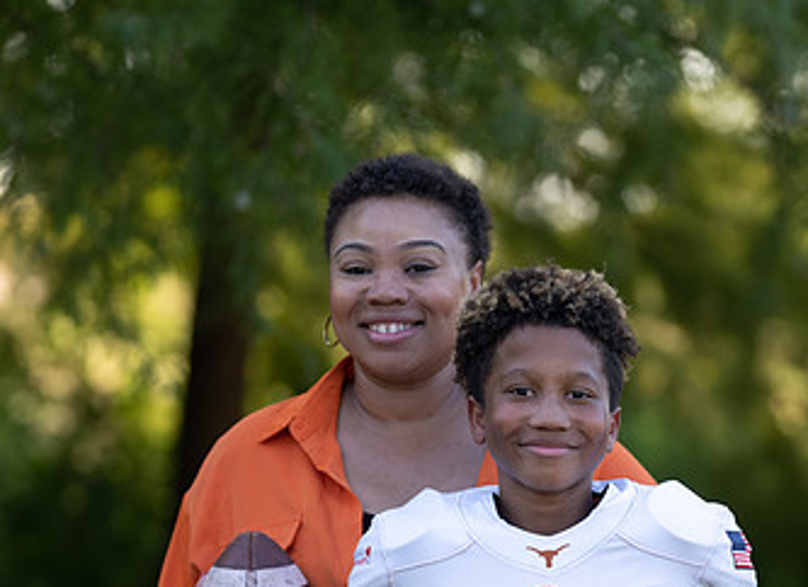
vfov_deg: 6.1
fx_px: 5471
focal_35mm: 237
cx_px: 535
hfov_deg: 8.4
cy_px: 508
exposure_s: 1/400
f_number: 2.8
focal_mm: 113
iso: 160
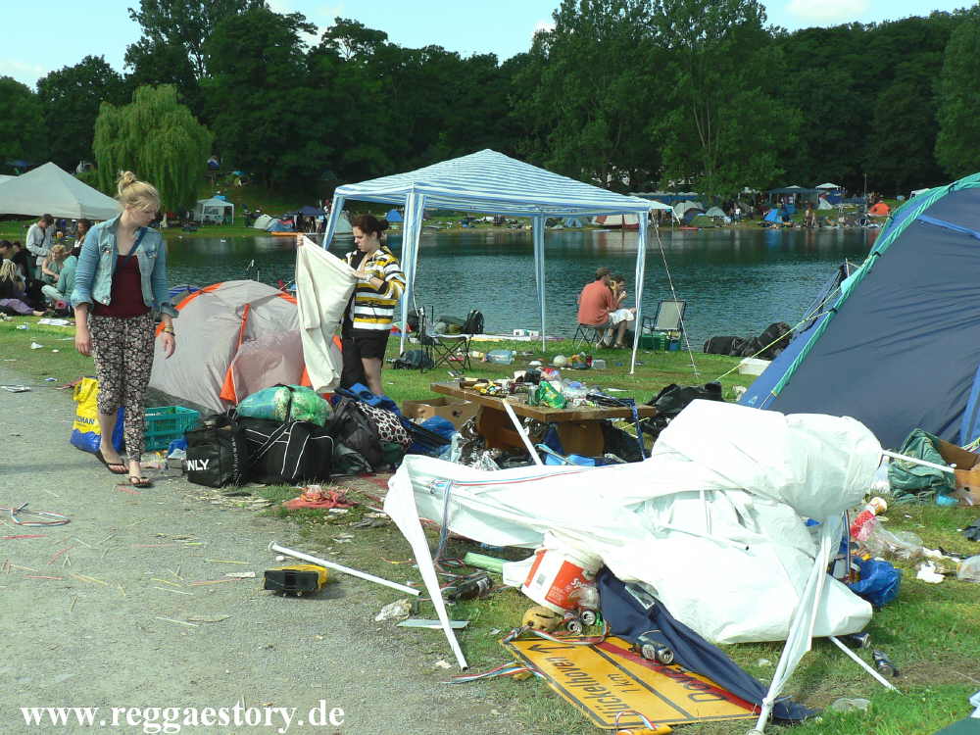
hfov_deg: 37.5
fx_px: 1444
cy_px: 368
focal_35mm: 51
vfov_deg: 28.6
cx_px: 490
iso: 64
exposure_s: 1/320
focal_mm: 8.7
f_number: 4
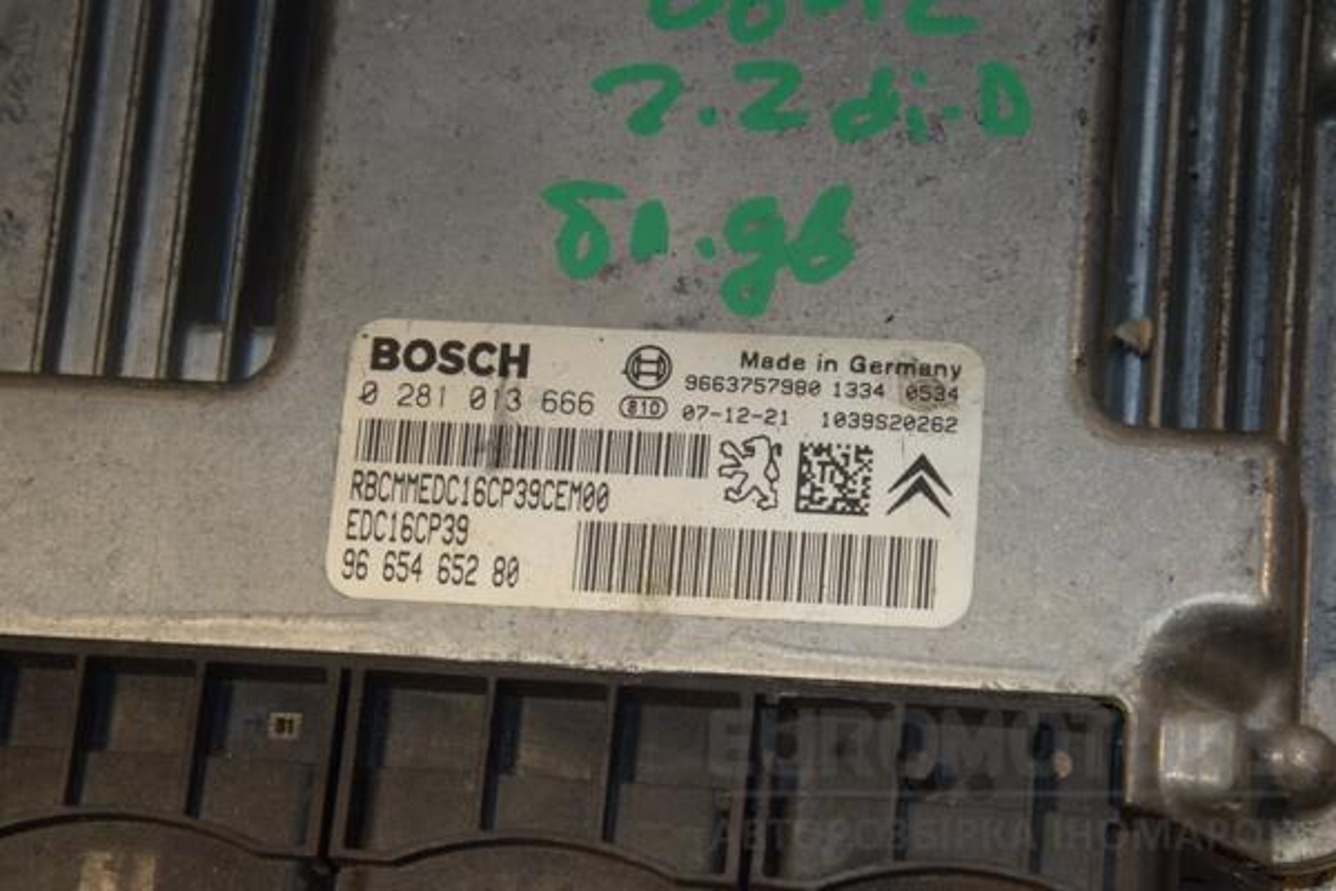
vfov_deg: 10.8
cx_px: 668
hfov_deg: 16.1
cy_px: 446
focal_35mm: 128
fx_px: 4731
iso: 800
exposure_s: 1/200
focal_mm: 85
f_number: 9
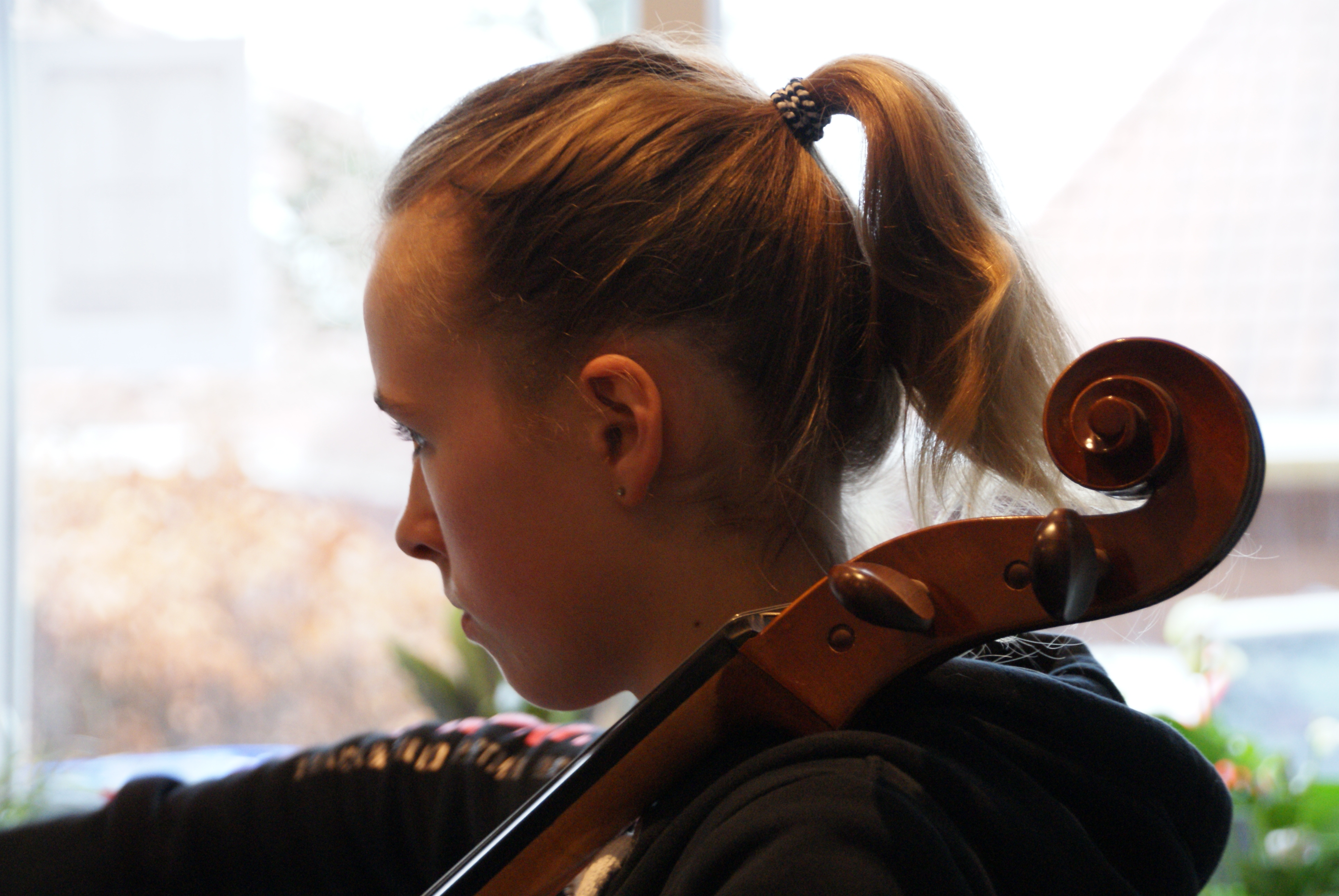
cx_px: 670
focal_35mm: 128
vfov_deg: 10.8
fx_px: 4748
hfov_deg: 16.1
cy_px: 448
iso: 800
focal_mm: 85
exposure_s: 1/15
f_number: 5.6
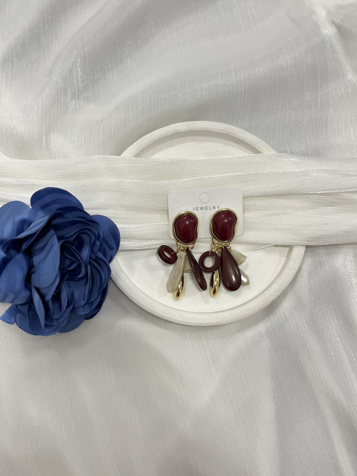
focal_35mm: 26
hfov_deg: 53.1
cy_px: 238
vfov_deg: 67.3
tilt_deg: -78.1
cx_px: 178
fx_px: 358
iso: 40
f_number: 1.6
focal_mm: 5.1
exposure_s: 1/100
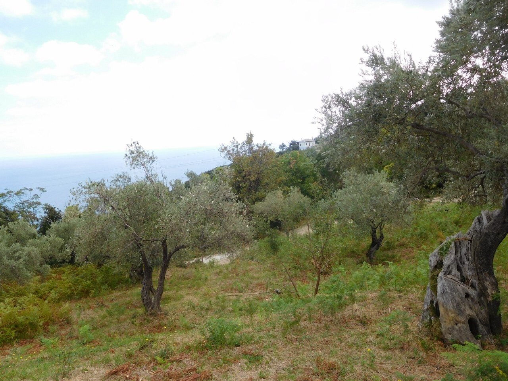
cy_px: 190
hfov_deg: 69.4
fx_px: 367
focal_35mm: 25
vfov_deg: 54.9
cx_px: 254
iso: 125
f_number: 3.4
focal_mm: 4.5
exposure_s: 1/500
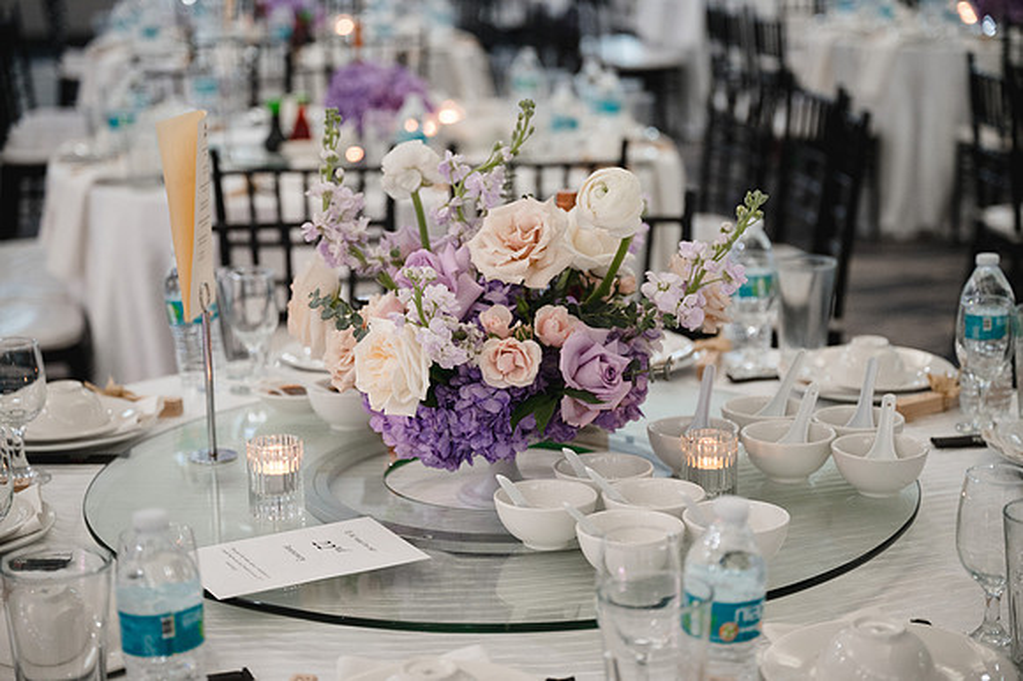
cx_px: 512
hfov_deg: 30.2
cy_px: 340
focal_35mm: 67
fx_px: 1895
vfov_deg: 20.4
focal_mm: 66
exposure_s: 1/125
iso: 3200
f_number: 2.8
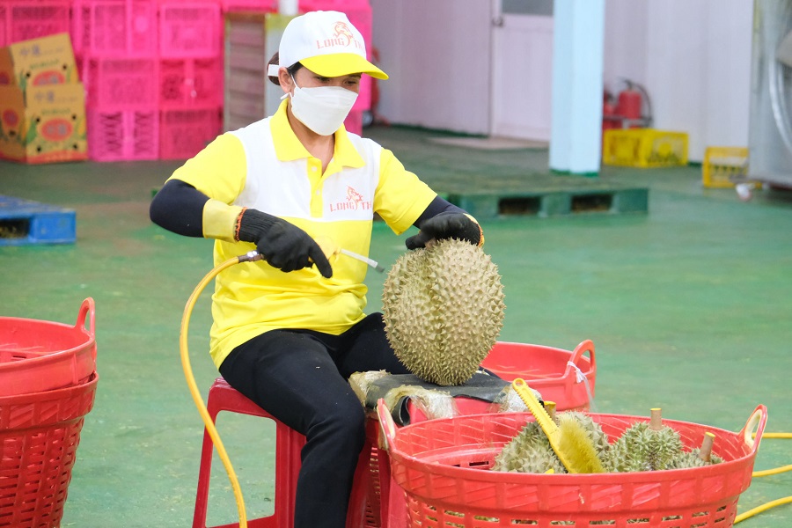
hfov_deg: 17.1
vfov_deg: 11.4
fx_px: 2640
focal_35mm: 120
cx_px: 396
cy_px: 264
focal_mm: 80
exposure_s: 1/56
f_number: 4
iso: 6400
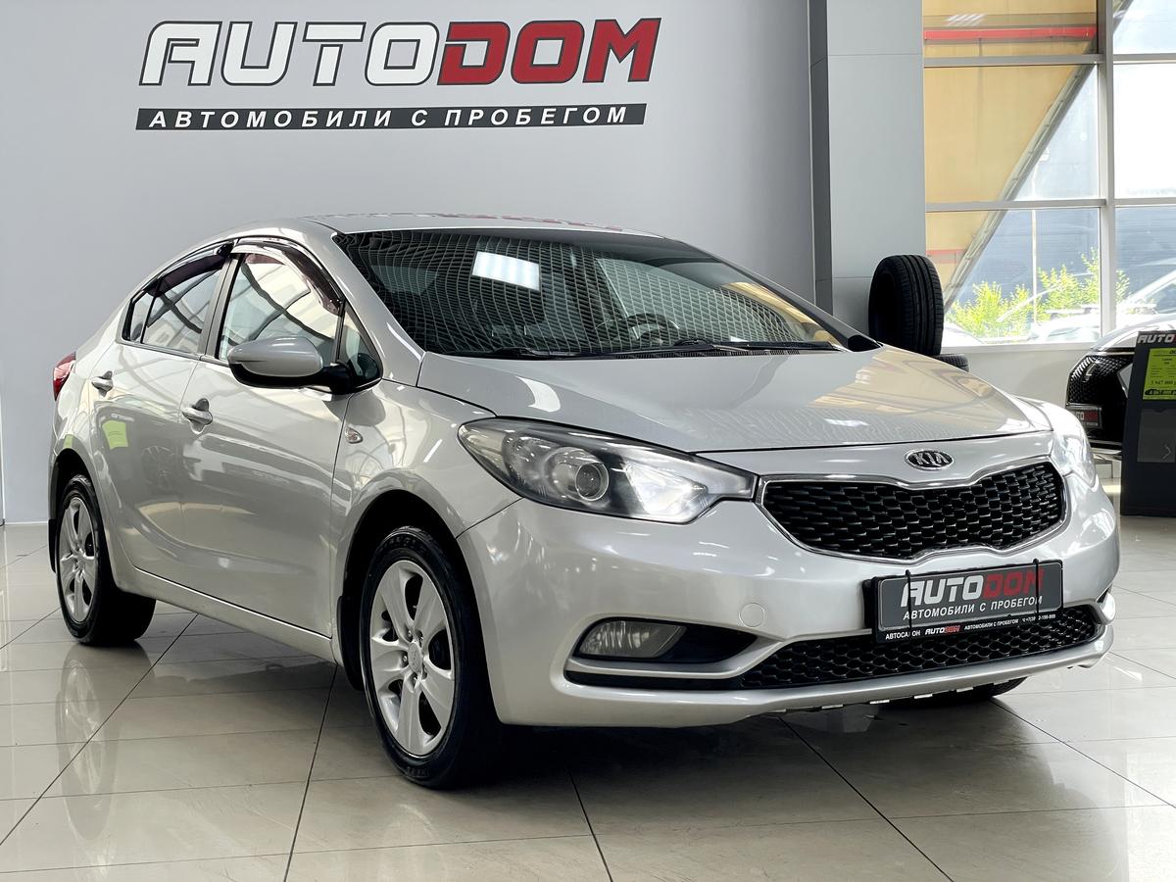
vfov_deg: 28.0
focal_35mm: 52
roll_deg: +2.0
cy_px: 441
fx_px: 1767
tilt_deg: -1.5
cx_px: 588
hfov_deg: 36.8
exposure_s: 1/99
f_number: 2
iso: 100
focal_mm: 6
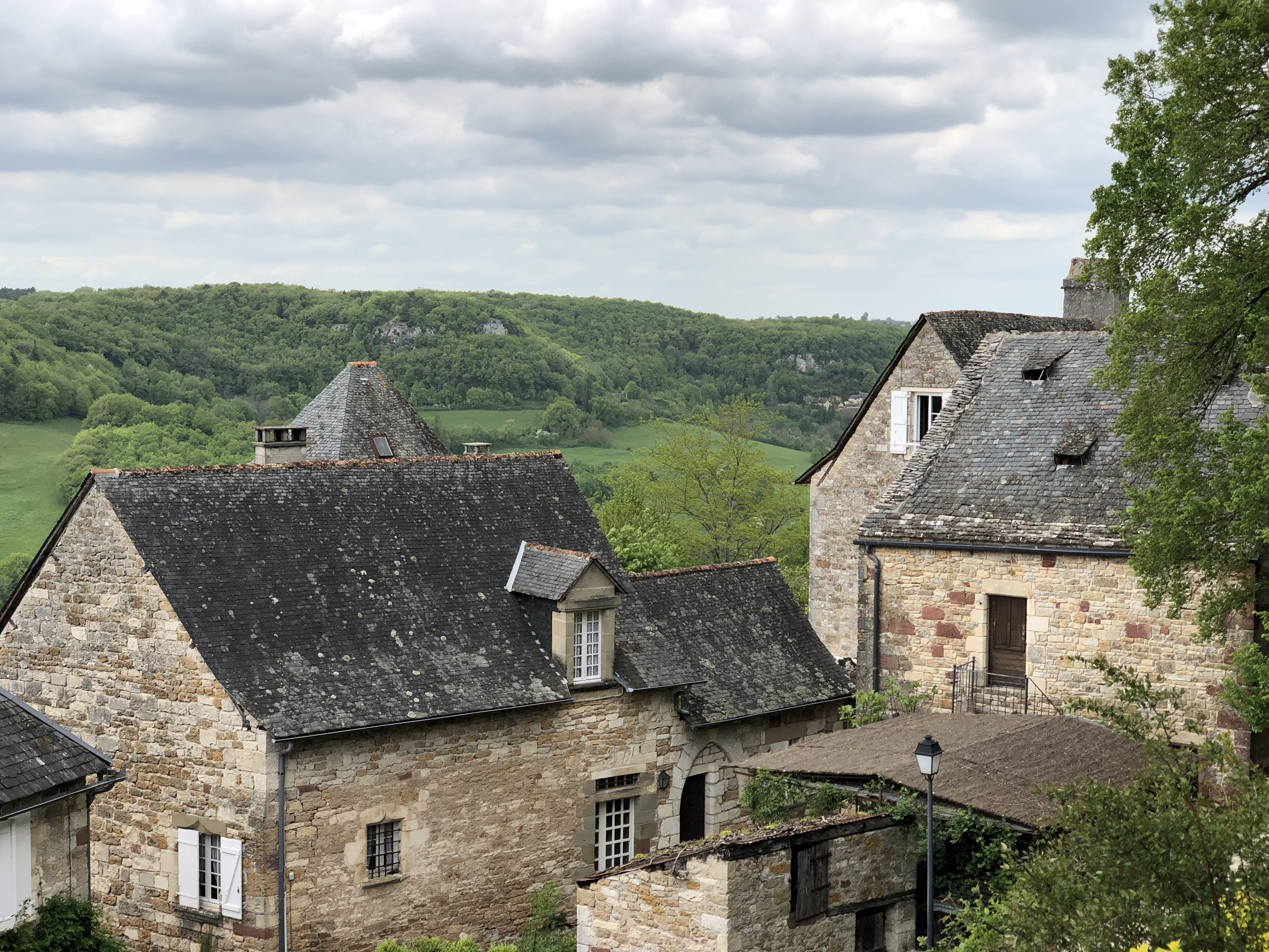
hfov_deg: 36.8
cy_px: 476
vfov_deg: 28.0
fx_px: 1906
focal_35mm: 52
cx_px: 634
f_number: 2.4
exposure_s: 1/750
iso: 16
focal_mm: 6
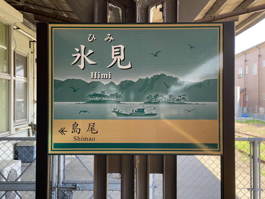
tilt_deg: -0.8
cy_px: 100
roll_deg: -0.9
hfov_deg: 36.8
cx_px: 132
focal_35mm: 52
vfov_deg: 28.0
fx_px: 398
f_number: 2
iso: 25
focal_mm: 6
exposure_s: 1/122
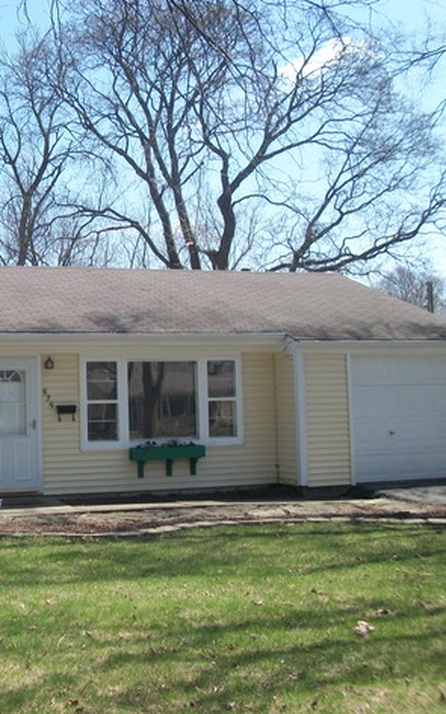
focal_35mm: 46
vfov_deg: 43.5
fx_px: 895
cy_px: 360
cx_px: 3
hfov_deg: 26.5
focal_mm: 5.7
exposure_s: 1/100
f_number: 8.8
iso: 80
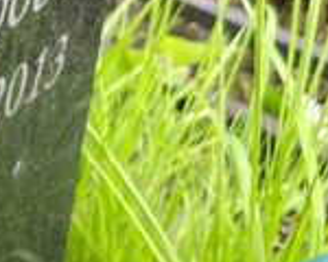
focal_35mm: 135
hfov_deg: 12.9
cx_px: -260
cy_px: 66
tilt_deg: -31.7
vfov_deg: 11.4
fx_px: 1311
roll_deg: +0.6
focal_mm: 4.2
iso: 32
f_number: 1.6
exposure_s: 1/175
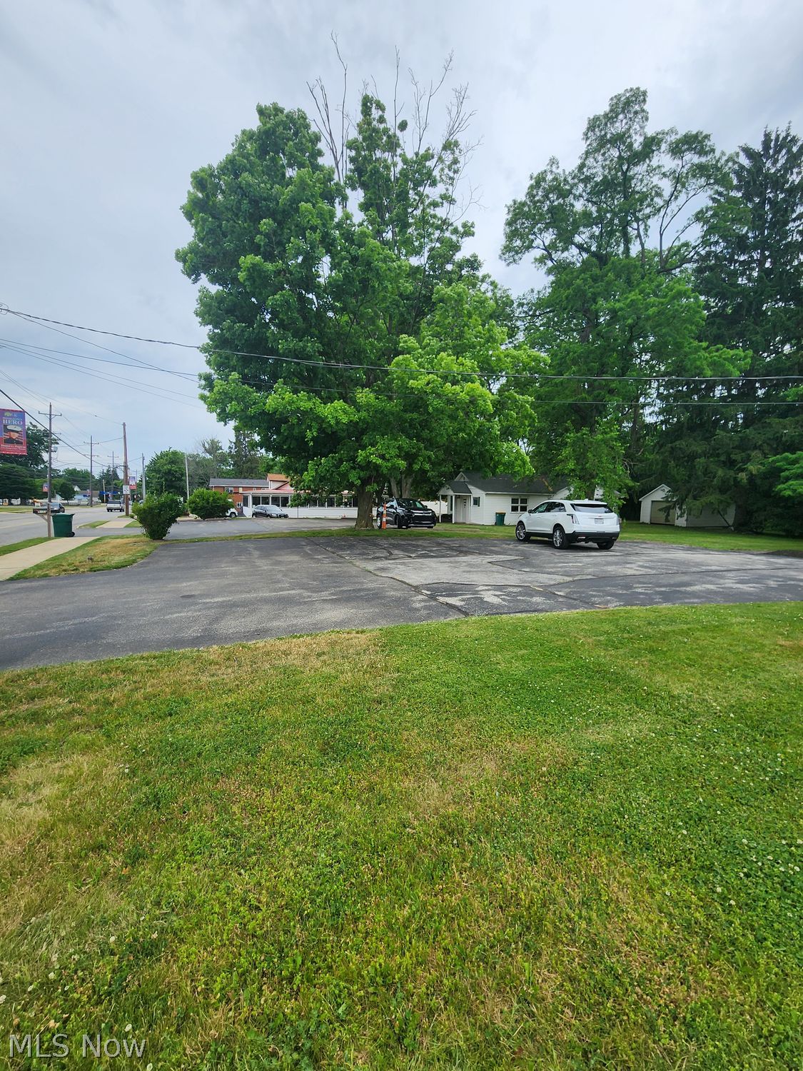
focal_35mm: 13
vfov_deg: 106.2
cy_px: 536
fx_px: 402
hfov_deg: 89.9
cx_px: 402
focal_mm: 2.2
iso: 50
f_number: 2.2
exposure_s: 1/1297
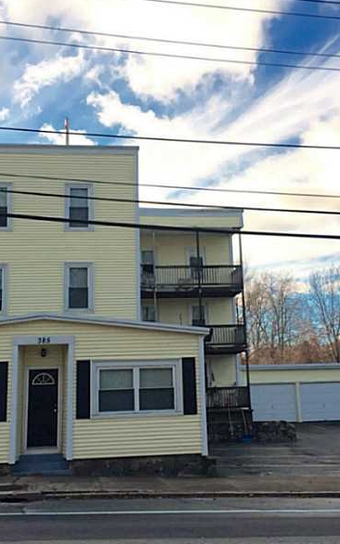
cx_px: 147
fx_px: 623
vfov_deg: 47.2
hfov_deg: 30.5
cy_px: 272
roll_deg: +1.1
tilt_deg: +10.5
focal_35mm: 42
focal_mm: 4.15
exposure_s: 1/1883
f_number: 2.2
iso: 32
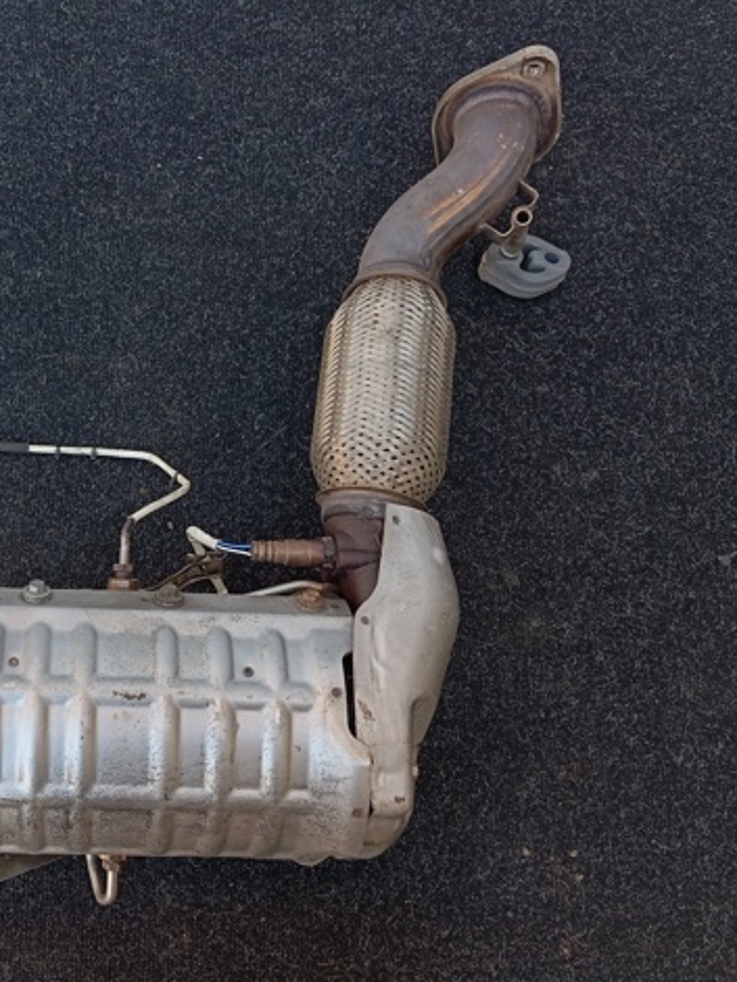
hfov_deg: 35.9
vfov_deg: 49.0
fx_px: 1078
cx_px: 103
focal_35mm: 38
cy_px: 491
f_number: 1.8
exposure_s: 1/100
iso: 104
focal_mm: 4.22
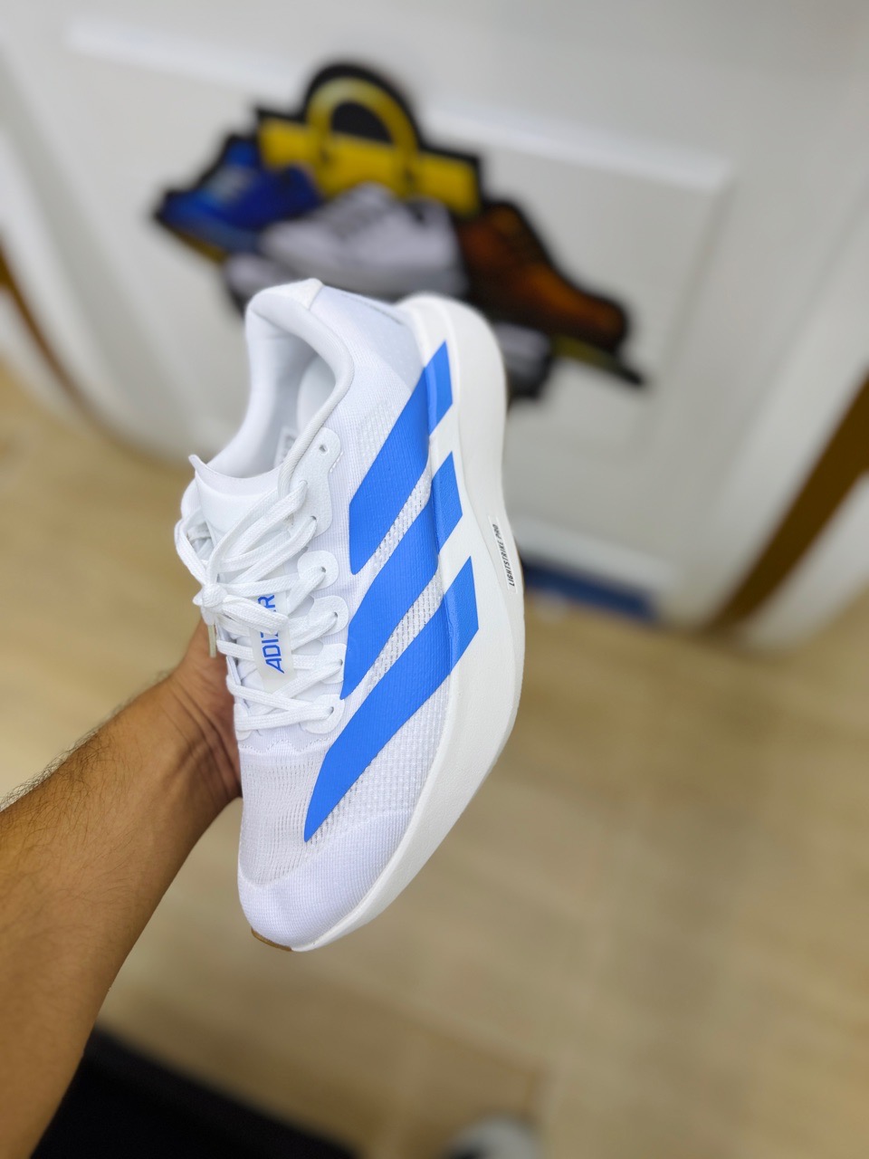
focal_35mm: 24
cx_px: 434
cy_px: 580
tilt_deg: -66.4
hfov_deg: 56.8
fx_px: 803
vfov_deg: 71.6
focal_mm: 6.76
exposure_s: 1/100
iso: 80
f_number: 1.78
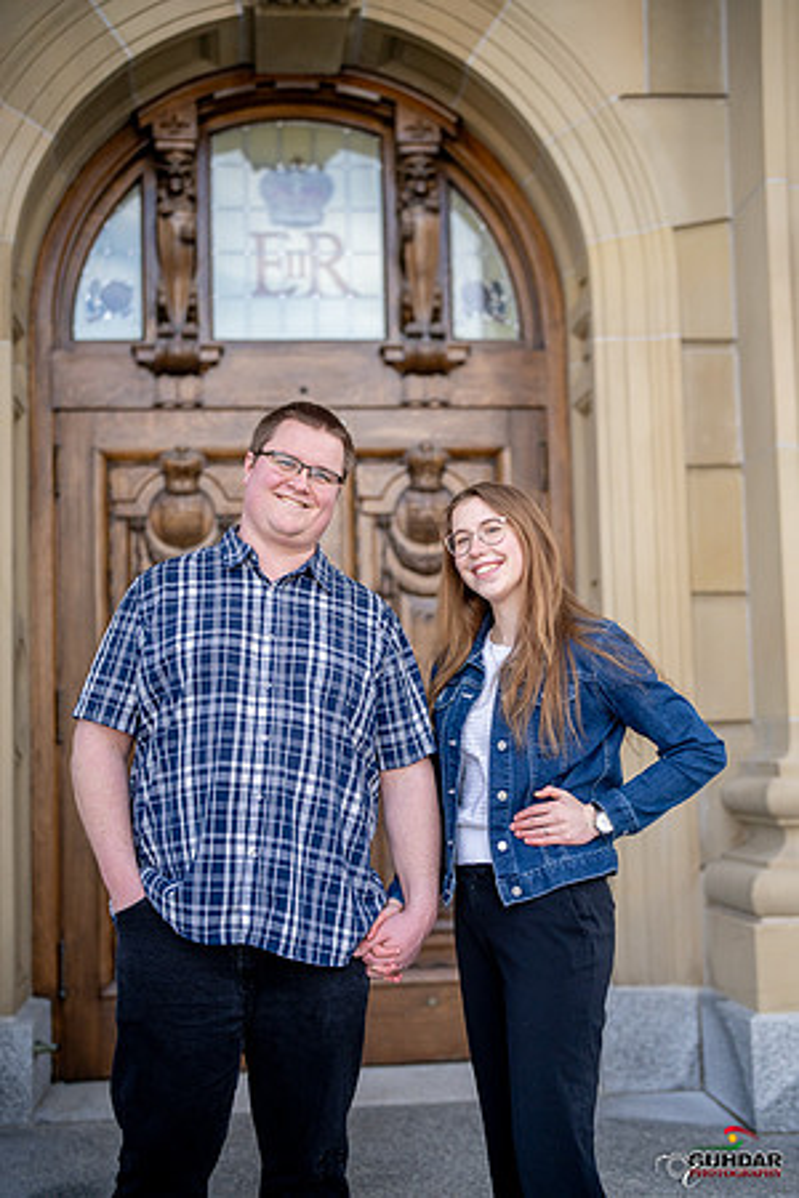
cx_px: 400
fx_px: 1664
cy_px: 599
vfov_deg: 39.6
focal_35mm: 50
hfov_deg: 27.0
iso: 1250
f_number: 1.8
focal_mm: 50
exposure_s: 1/6400
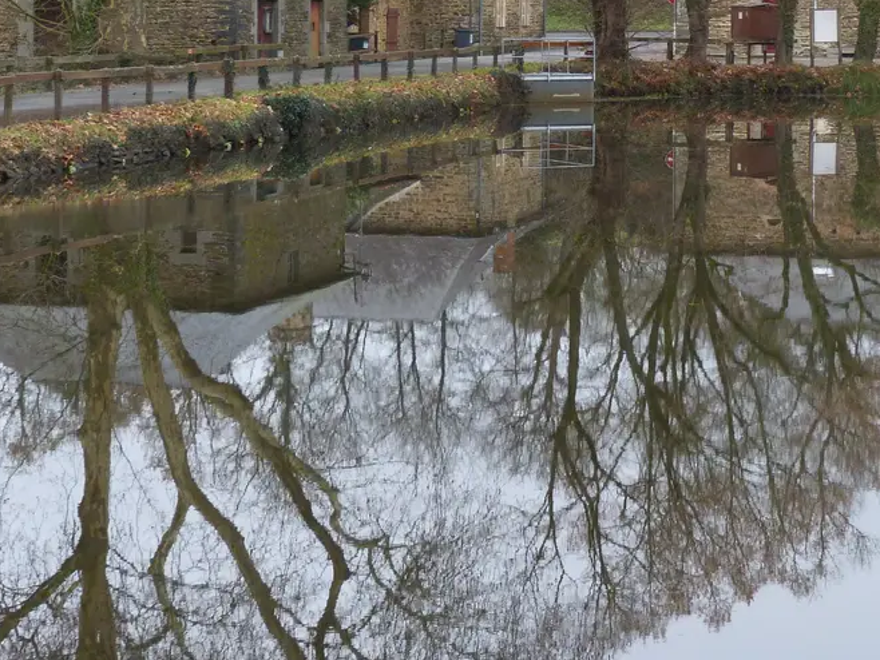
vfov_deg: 13.9
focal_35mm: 105
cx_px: 635
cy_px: 40
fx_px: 2670
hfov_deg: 18.6
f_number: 3.2
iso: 160
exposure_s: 1/60
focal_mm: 9.7
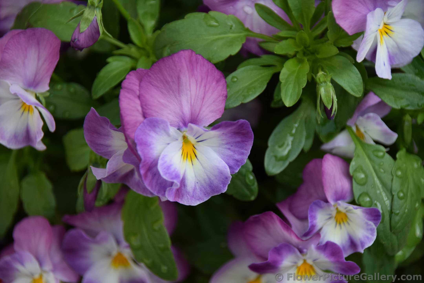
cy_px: 142
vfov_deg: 7.0
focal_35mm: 195
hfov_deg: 10.5
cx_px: 212
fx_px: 2296
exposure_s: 1/640
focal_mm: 130
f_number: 5.6
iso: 640
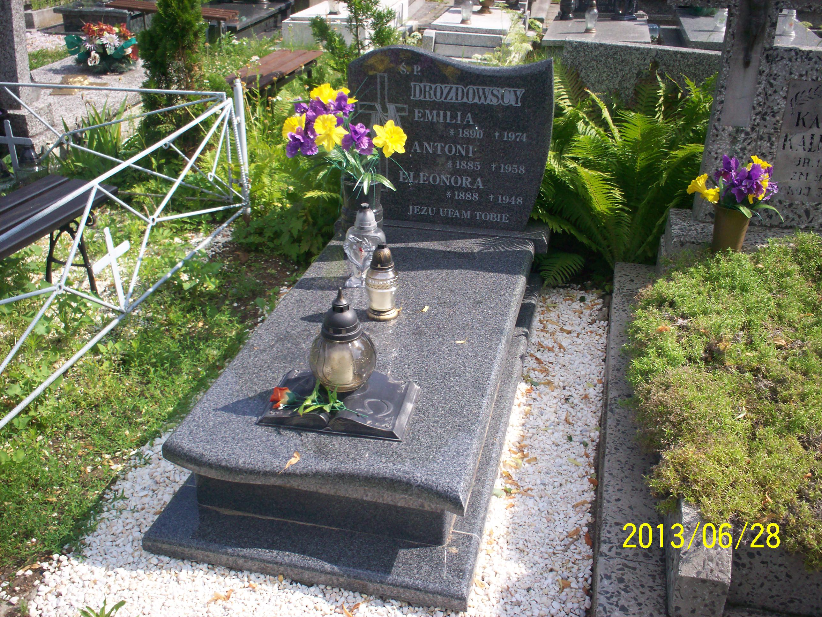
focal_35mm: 36
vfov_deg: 39.7
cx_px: 411
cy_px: 308
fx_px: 855
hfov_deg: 51.4
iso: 100
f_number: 4.5
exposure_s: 1/347
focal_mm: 6
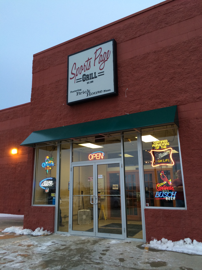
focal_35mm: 30
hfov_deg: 46.8
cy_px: 135
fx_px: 233
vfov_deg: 60.0
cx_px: 101
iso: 50
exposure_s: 1/30
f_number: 2.2
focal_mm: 4.12
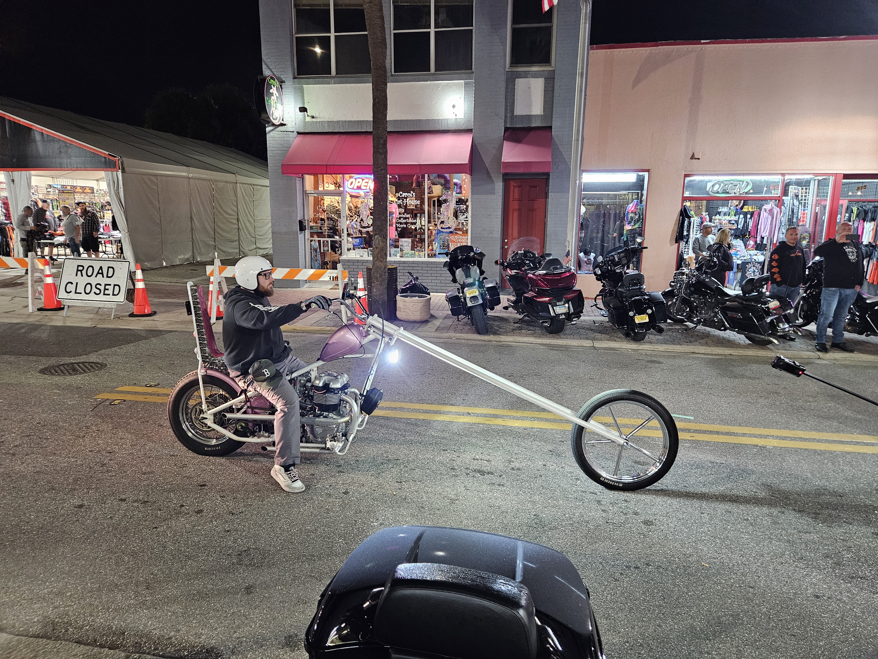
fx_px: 583
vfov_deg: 58.9
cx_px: 439
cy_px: 330
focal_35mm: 23
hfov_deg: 73.9
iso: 640
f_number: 1.8
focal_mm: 5.4
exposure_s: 1/60
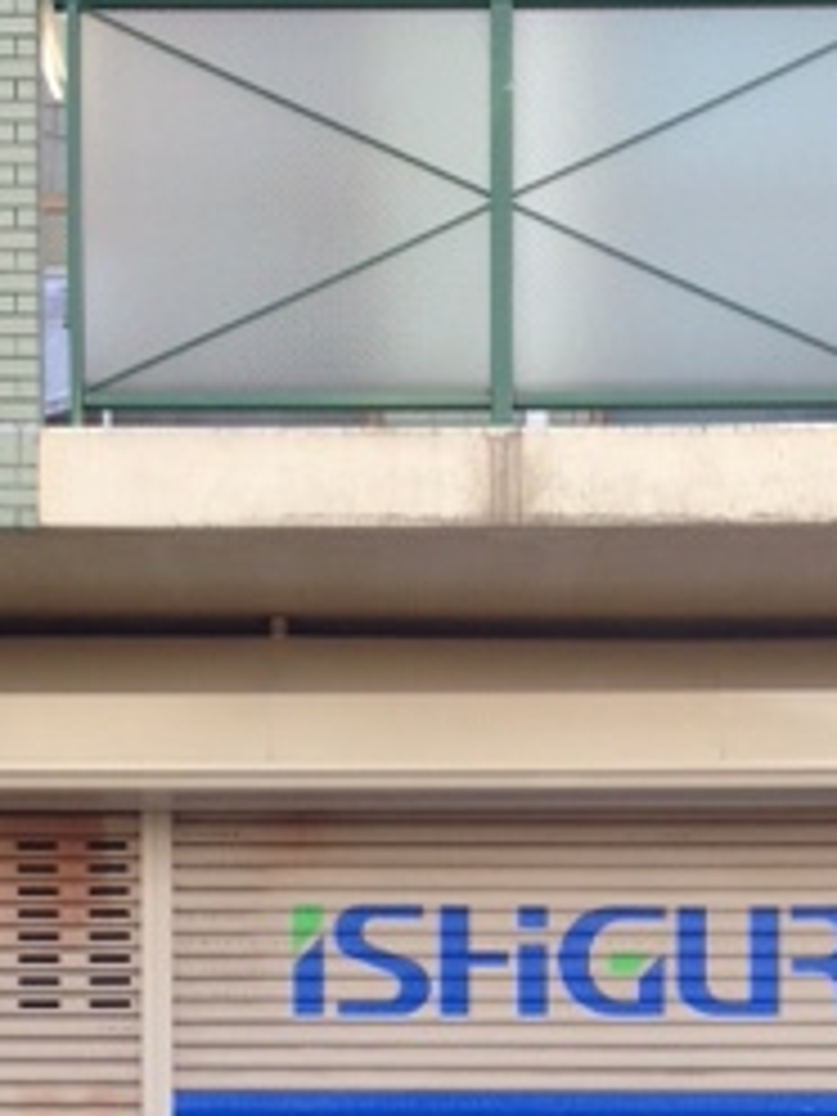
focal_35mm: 85
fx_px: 2740
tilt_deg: +0.6
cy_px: 1120
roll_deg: -0.6
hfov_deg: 17.4
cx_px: 396
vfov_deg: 22.1
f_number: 2.4
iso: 50
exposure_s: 1/251
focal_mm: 4.12
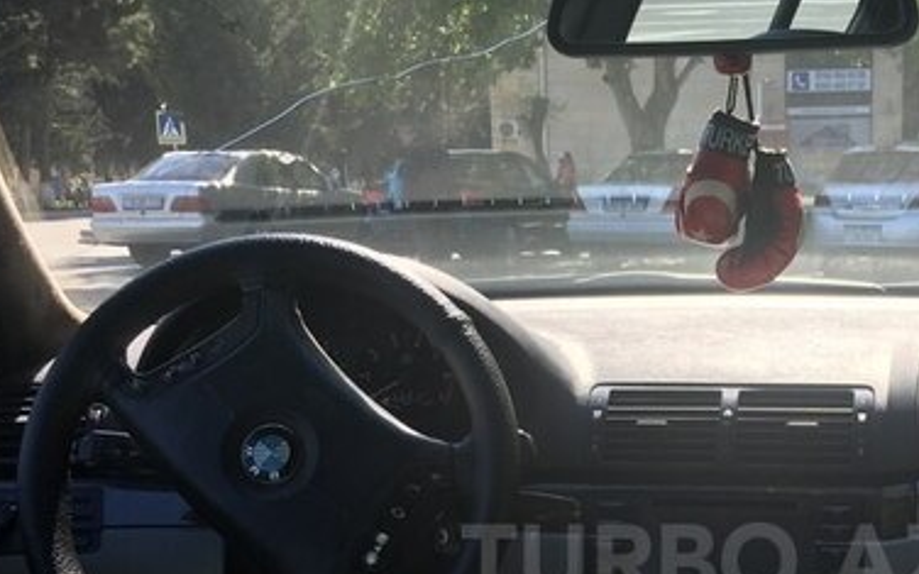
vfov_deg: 23.1
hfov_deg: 36.5
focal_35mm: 54
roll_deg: +1.2
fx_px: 1352
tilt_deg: -13.3
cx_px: 711
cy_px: 561
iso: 25
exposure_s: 1/323
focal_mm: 4.15
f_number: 2.2
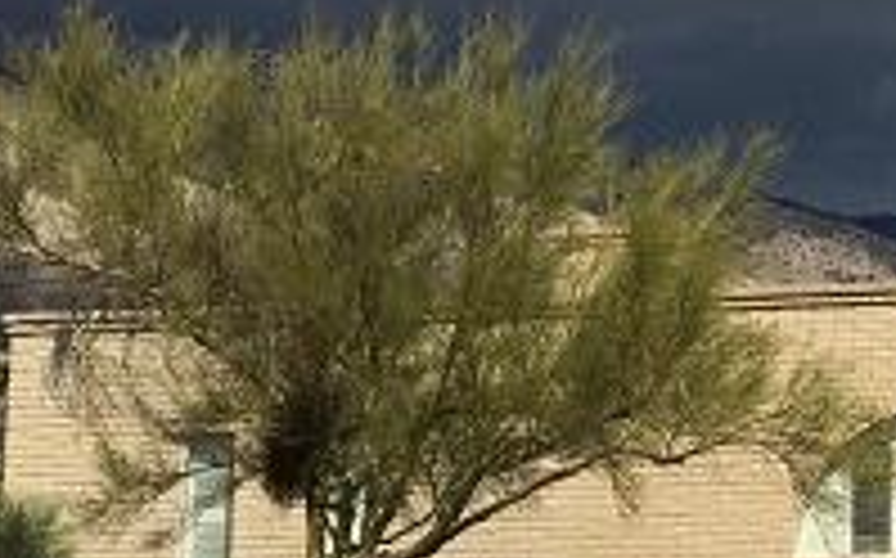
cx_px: 1252
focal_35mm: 99
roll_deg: +1.0
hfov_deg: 19.0
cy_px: 266
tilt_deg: +8.7
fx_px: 2415
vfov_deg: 13.2
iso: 25
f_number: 2.2
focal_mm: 4.15
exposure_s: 1/4049
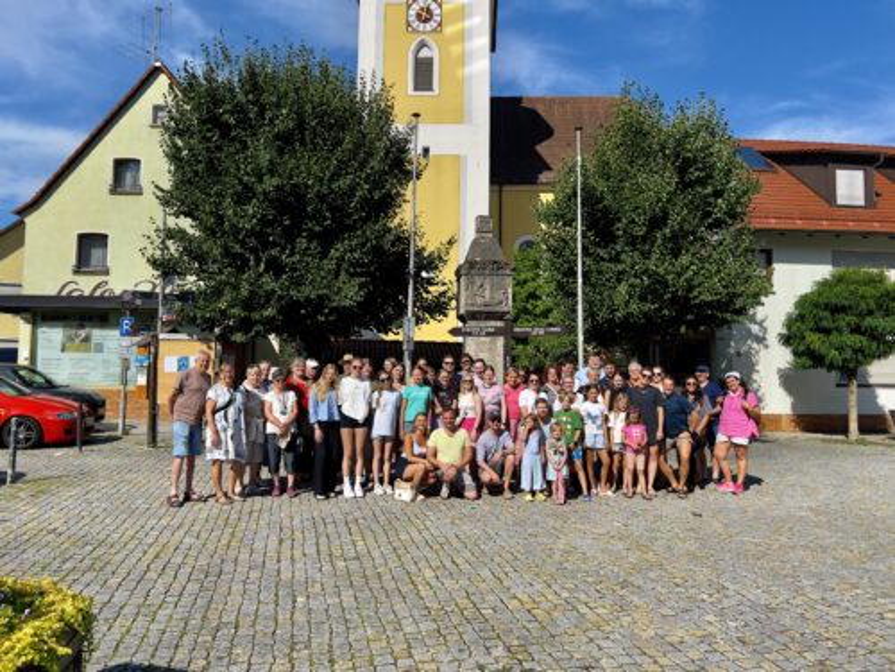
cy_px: 336
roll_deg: -0.4
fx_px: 672
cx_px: 448
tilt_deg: +4.7
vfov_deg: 53.1
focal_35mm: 26
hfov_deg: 67.3
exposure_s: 1/5319
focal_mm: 5.7
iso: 50
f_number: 1.5
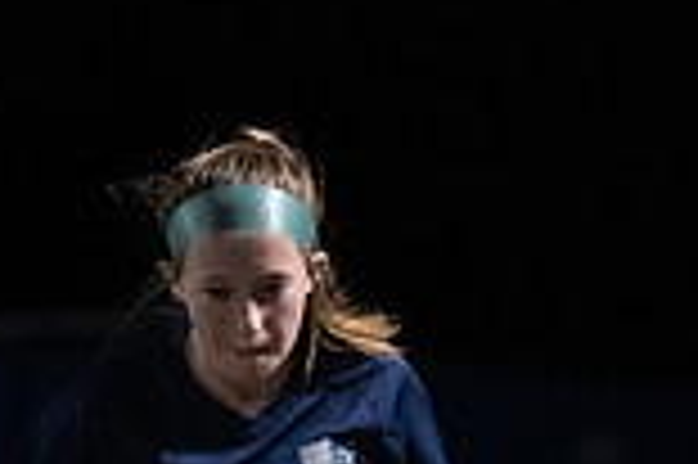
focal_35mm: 732
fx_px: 14177
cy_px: 600
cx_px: 481
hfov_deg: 2.8
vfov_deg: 1.9
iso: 5000
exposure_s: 1/1000
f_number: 2.8
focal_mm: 122
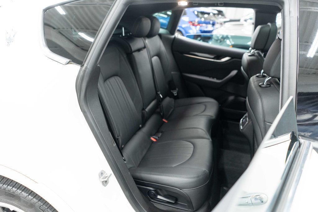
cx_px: 159
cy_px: 106
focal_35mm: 28
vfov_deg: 46.4
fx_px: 247
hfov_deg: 65.5
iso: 1600
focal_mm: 28
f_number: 3.2
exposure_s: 1/50
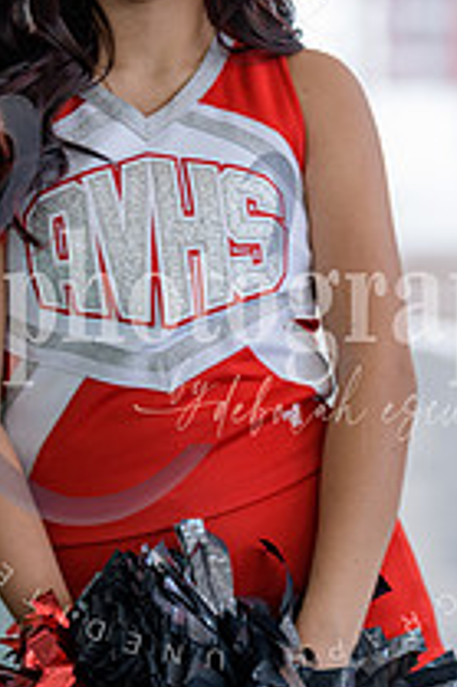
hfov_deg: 6.1
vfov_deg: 9.1
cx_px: 191
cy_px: 247
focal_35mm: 226
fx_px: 4310
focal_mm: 105
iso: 250
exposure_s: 1/125
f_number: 2.8
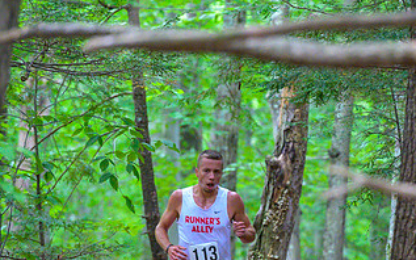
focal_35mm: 373
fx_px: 4228
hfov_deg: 5.6
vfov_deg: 3.5
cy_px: 192
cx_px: 315
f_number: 4
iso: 8000
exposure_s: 1/200
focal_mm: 200
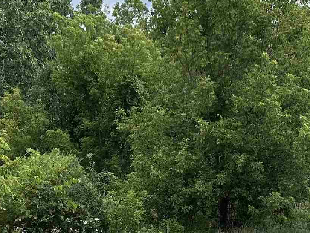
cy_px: 149
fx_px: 869
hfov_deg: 20.2
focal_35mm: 97
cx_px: 158
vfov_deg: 15.2
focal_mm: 5.7
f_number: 1.5
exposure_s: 1/1698
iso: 50
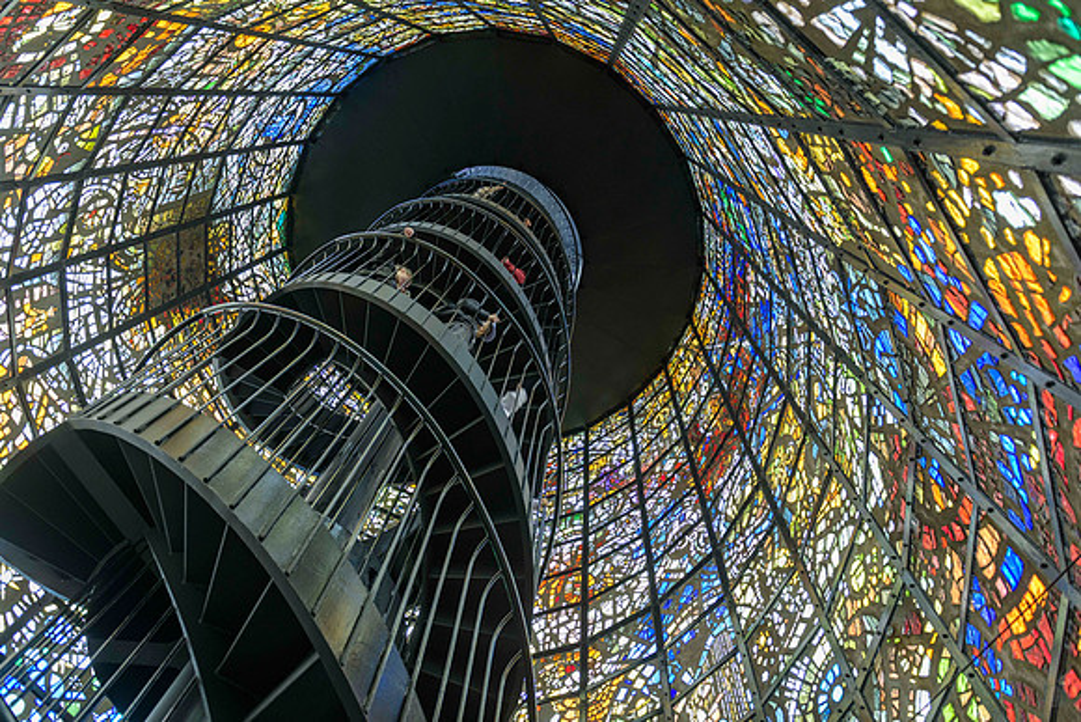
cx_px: 540
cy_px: 361
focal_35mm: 24
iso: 450
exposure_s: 1/50
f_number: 4
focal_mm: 24
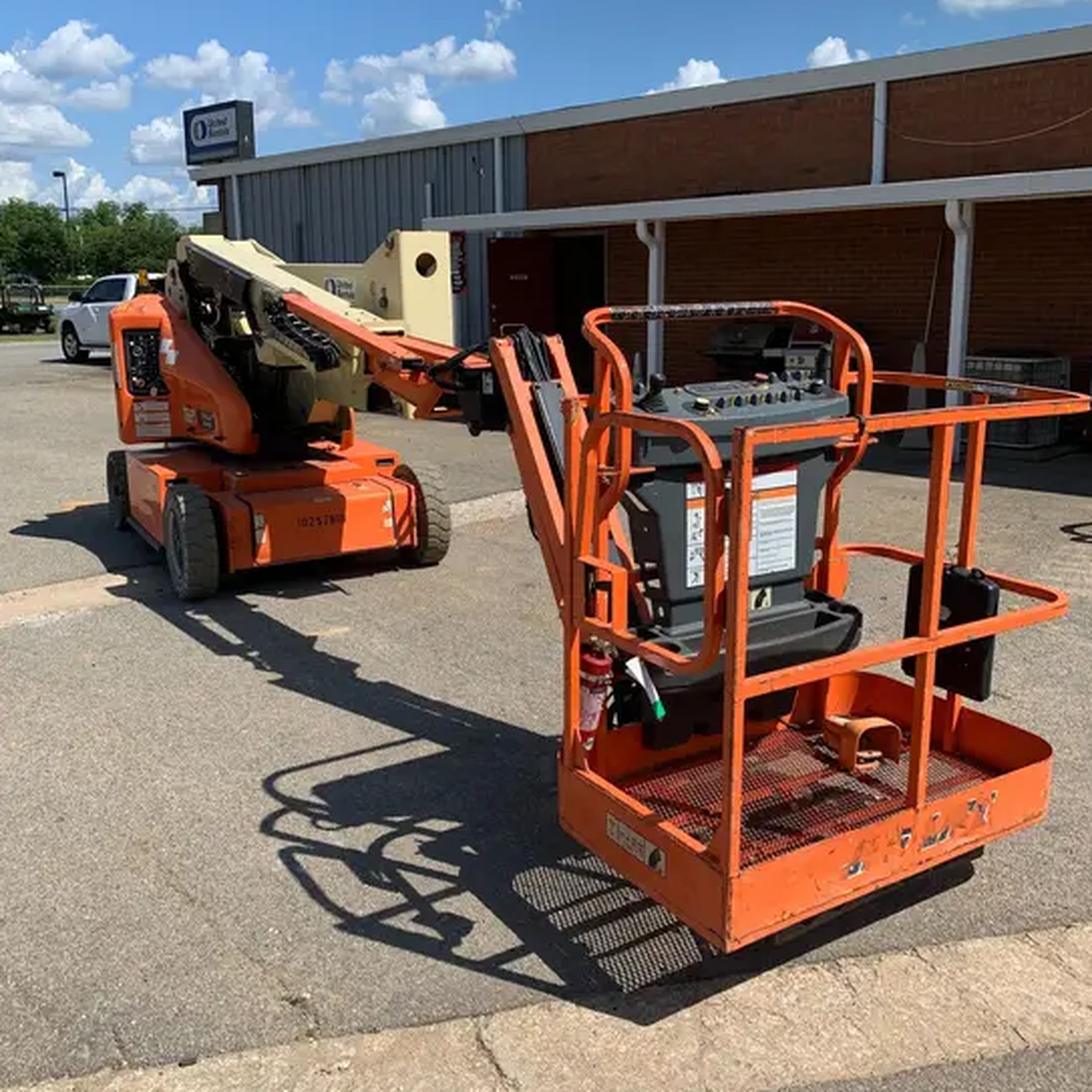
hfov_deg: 52.5
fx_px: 1106
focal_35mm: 31
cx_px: 547
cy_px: 522
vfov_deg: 52.5
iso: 25
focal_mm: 4.25
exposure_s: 1/2364
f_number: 1.8
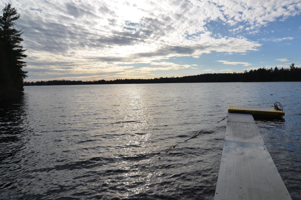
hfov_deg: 75.9
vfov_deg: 54.6
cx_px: 169
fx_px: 192
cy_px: 83
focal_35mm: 23
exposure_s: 1/320
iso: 100
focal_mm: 12
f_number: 9
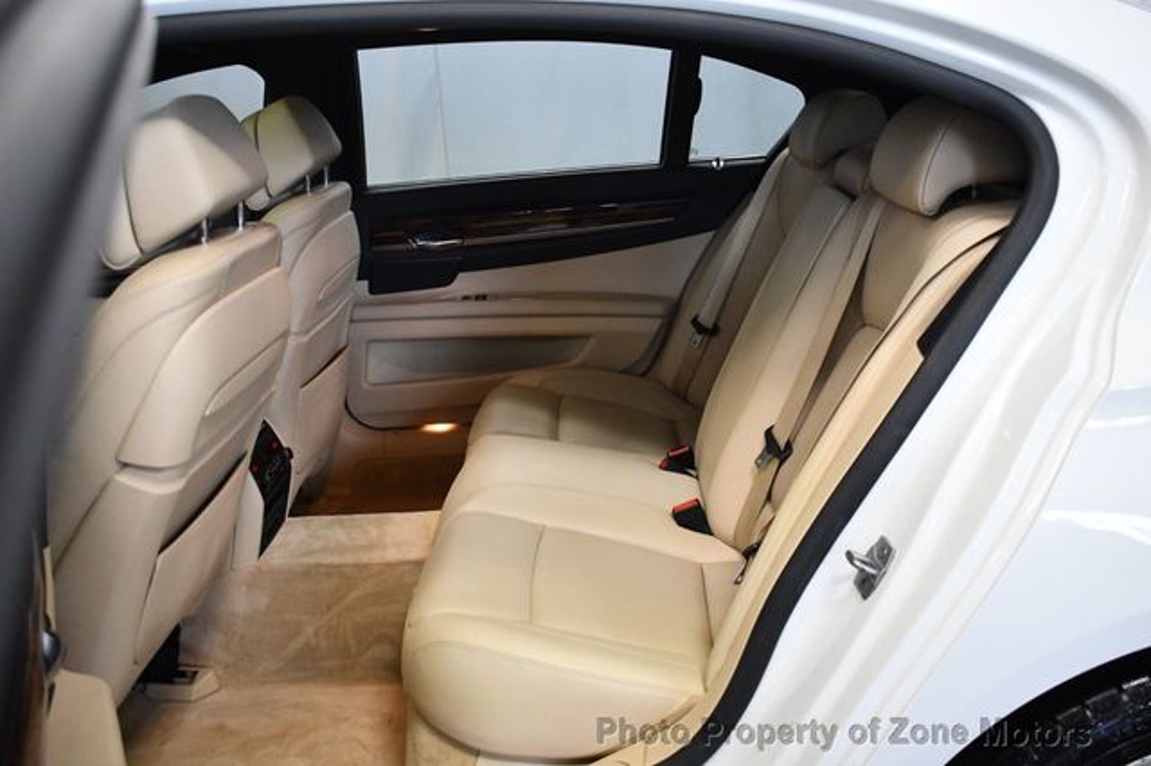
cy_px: 383
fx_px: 1086
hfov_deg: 55.8
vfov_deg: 38.8
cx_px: 576
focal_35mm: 34
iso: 2000
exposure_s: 1/125
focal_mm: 23
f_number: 3.8
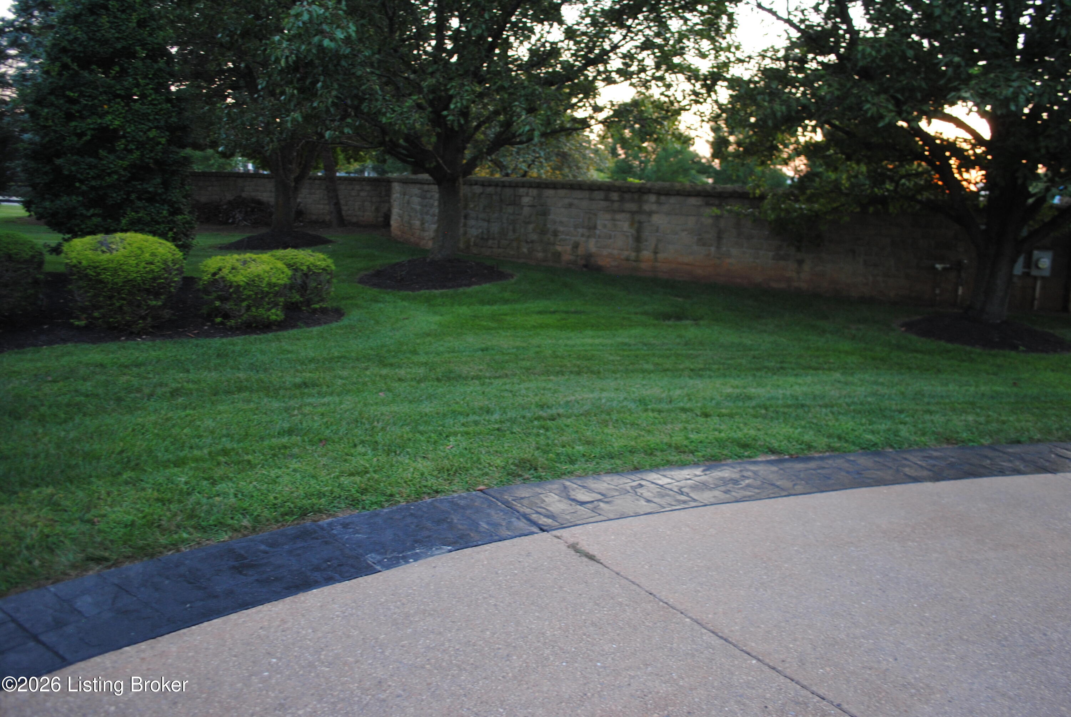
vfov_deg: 48.0
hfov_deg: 67.3
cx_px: 536
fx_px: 804
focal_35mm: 27
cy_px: 358
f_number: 3.5
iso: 280
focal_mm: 18
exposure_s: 1/30
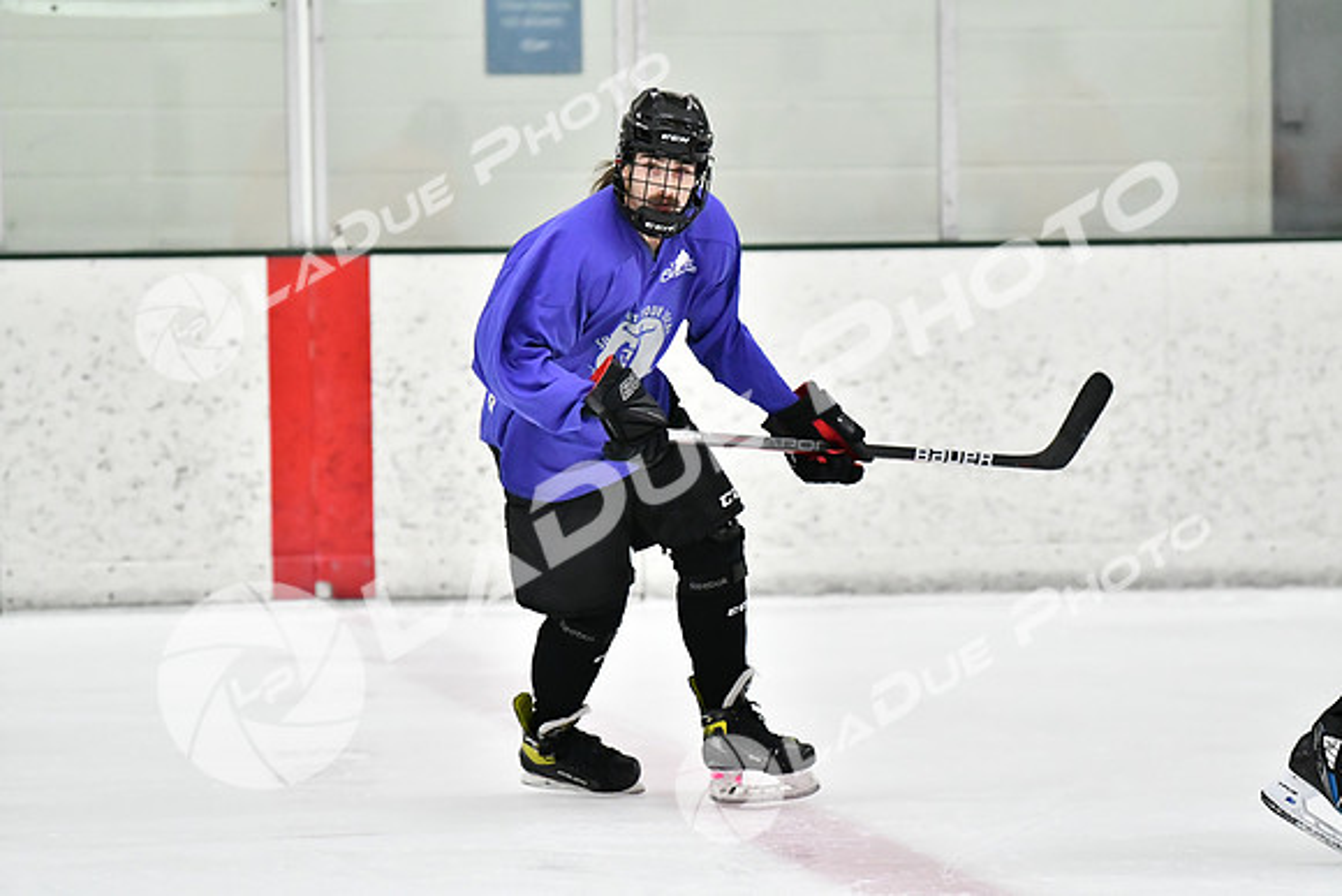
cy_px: 448
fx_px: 7271
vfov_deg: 7.0
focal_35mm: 195
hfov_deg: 10.5
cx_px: 671
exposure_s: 1/1600
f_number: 2.8
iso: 6400
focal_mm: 130
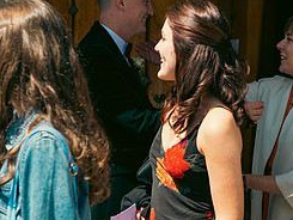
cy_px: 103
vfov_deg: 16.2
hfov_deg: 21.5
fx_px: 771
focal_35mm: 91
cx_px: 177
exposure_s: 1/800
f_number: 3.5
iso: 100
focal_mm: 40
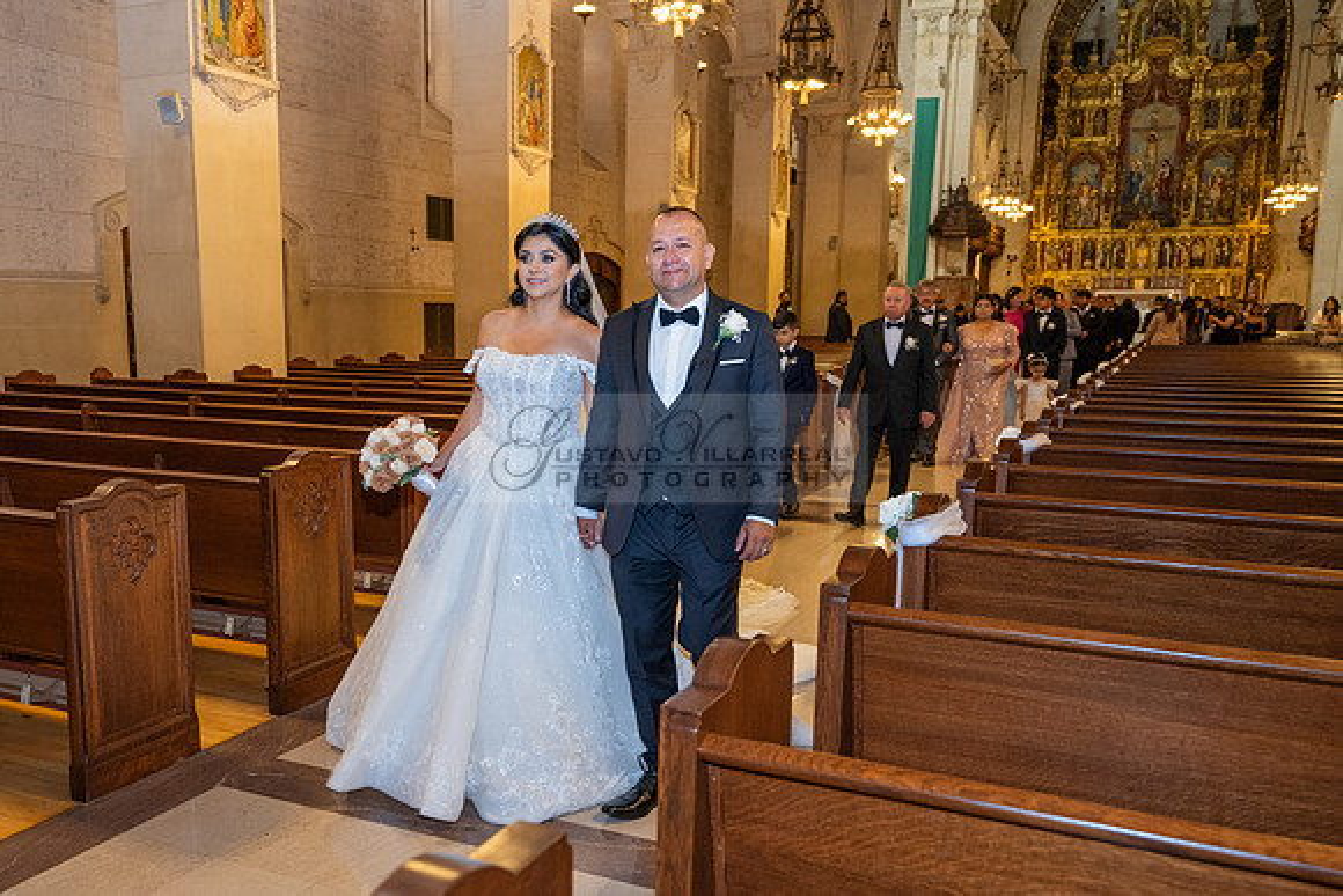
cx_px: 562
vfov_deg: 41.4
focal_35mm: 32
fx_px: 1182
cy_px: 505
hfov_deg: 58.9
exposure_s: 1/125
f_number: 2.8
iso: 800
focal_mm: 23
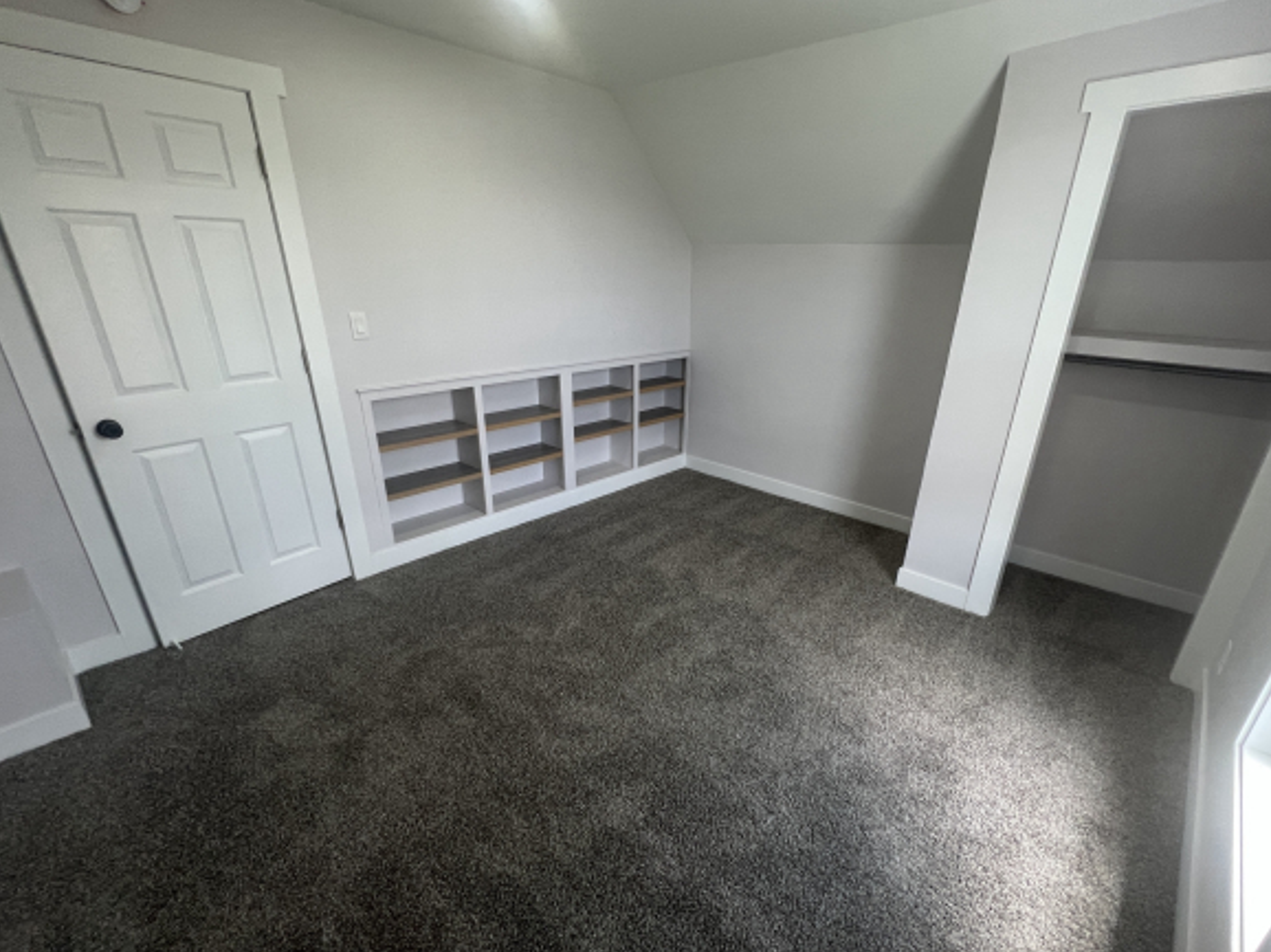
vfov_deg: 81.6
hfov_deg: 98.1
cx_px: 670
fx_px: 551
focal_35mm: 15
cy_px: 512
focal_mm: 1.57
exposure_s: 1/120
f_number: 1.8
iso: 125
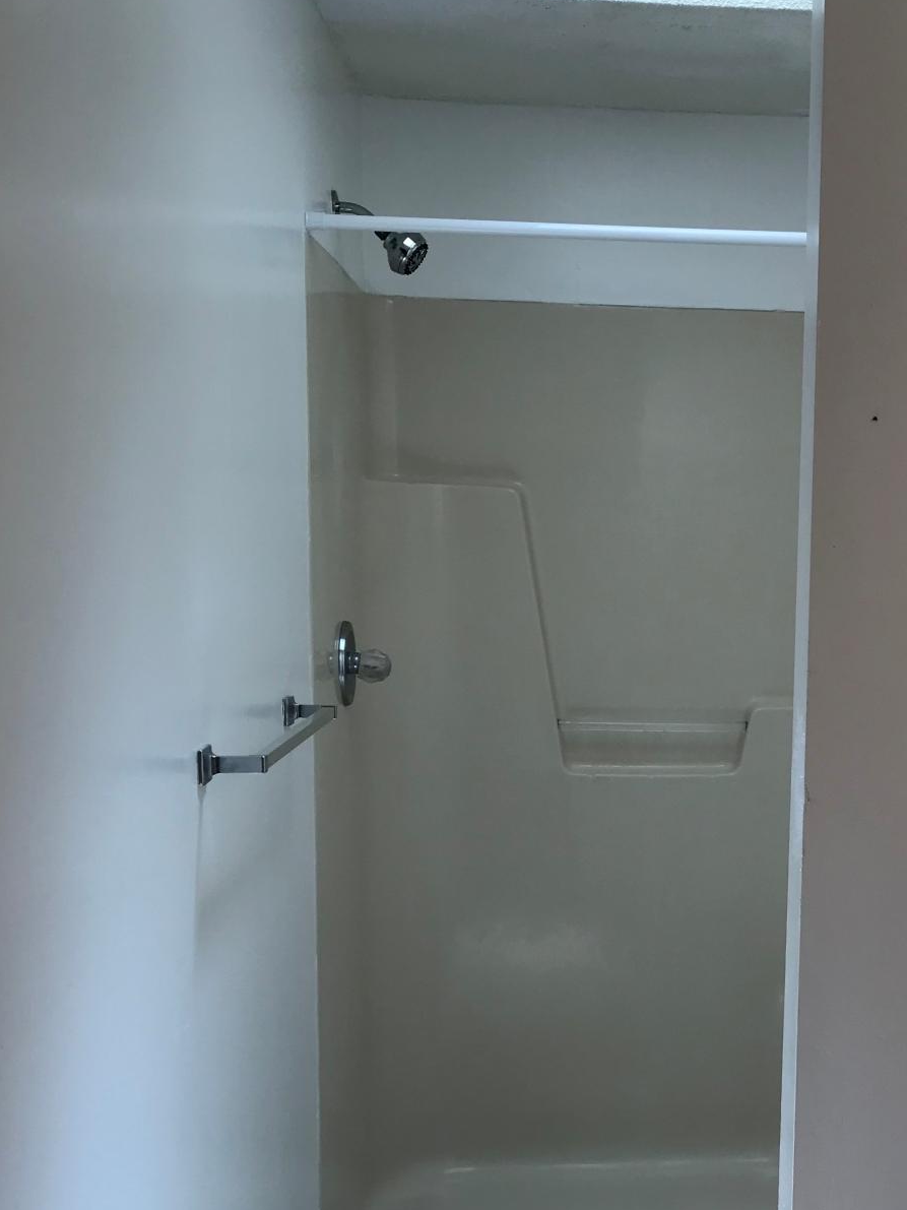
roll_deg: +0.1
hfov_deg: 30.0
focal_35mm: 47
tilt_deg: -5.6
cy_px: 726
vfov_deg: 40.3
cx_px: 758
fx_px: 1642
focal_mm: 3.99
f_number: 1.8
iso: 20
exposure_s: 1/127
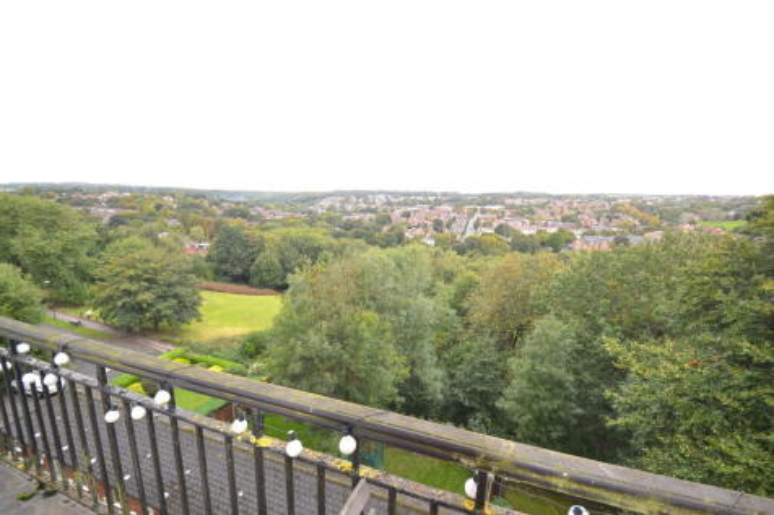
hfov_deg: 100.4
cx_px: 387
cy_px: 258
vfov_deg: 77.3
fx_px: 322
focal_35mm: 15
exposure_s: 1/125
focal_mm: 10
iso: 220
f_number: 4
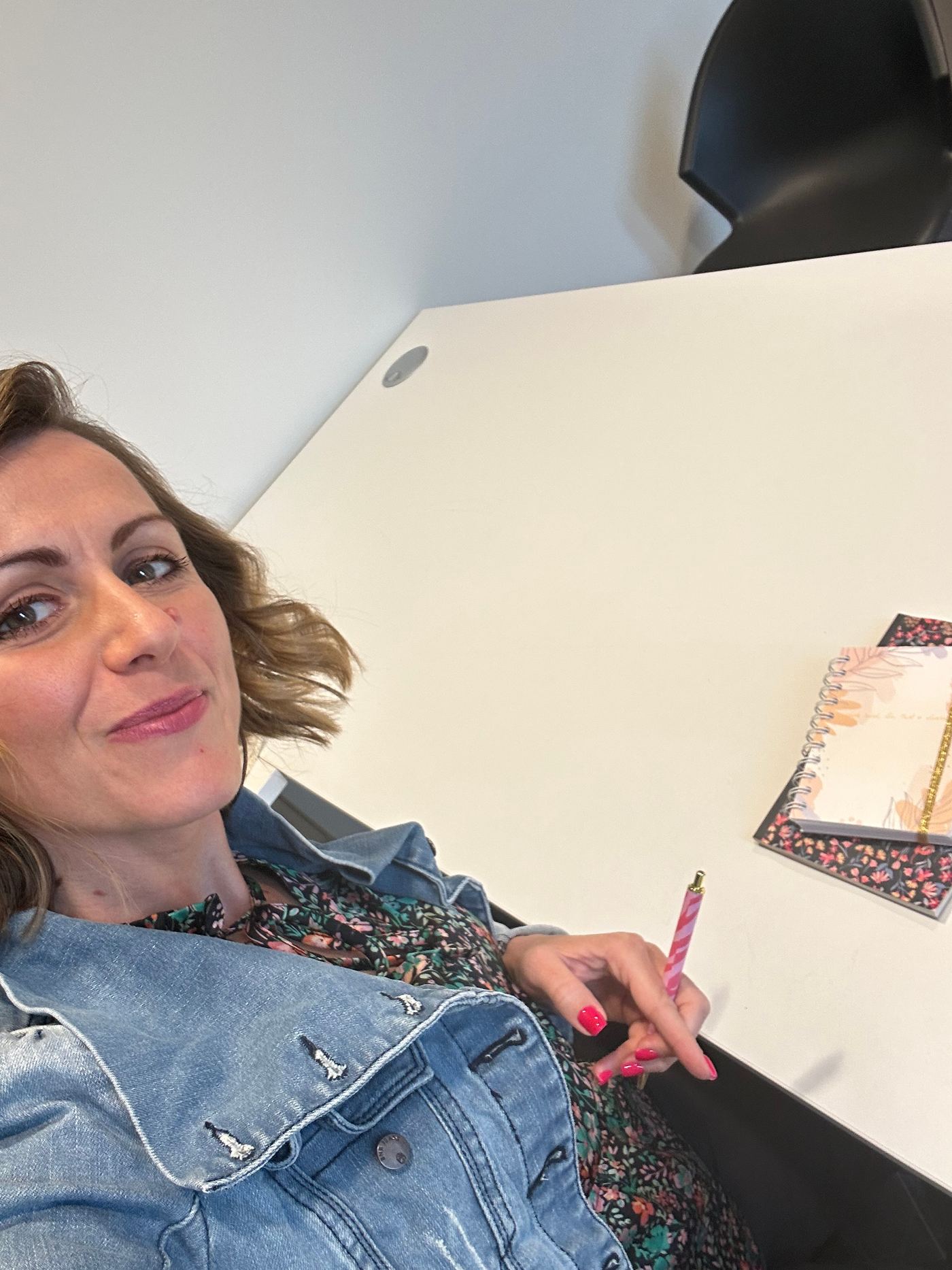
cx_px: 476
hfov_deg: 46.8
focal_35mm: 30
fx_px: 1100
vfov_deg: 60.0
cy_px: 635
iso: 40
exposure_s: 1/50
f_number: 1.9
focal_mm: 2.69
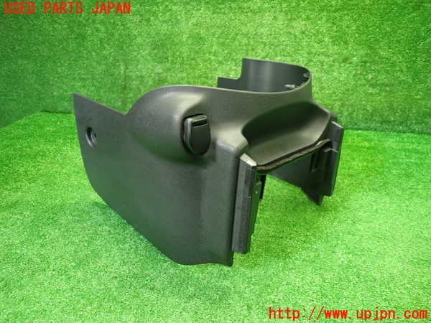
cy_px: 162
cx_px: 216
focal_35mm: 25
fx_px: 311
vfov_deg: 54.9
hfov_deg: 69.4
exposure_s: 1/30
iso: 250
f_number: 2
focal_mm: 4.5
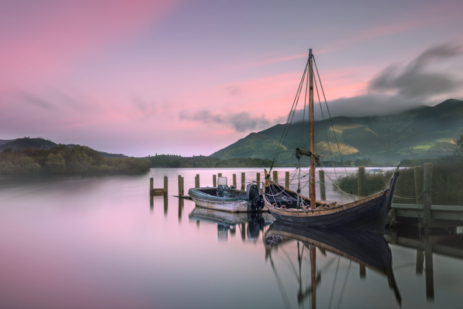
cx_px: 165
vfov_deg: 26.0
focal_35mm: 52
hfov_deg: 37.9
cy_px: 153
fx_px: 669
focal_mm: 30
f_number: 10
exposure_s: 76
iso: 64
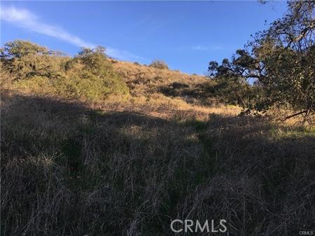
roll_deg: +1.5
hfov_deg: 61.7
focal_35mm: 29
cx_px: 158
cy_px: 118
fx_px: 264
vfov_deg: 48.2
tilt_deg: +15.9
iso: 25
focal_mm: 4.15
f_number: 2.2
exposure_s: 1/309
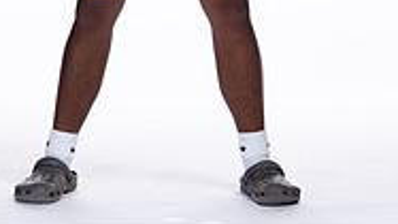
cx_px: 243
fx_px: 2922
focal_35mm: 277
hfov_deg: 7.8
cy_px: -241
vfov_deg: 4.3
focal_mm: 110
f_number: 6.3
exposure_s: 1/250
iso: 400
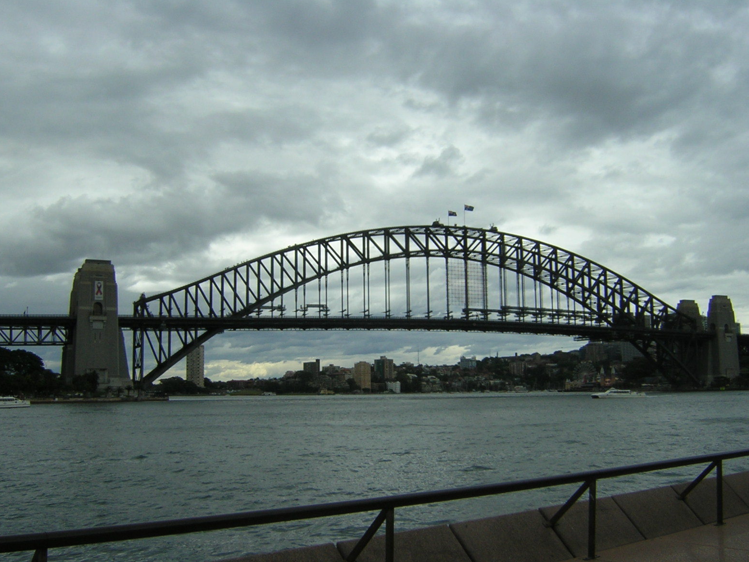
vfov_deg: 38.7
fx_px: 801
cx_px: 371
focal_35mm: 37
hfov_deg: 50.1
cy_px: 276
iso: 100
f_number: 5.2
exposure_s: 1/393
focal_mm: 4.7
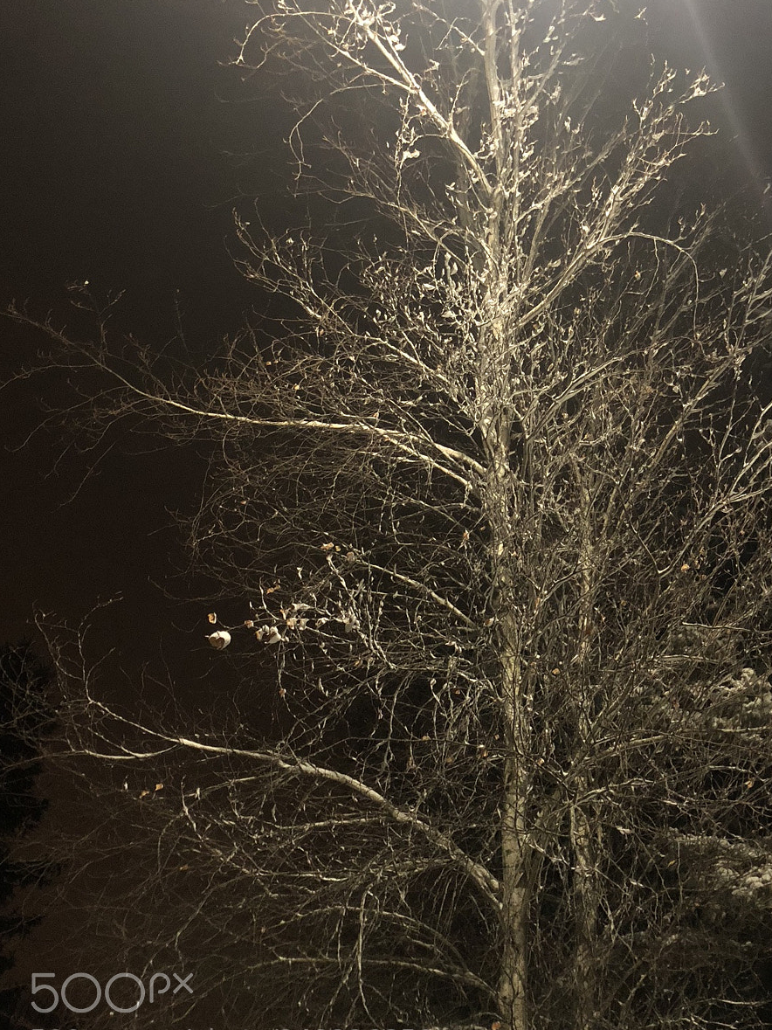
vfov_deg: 48.7
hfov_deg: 37.4
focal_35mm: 38
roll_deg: -14.4
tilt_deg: +42.7
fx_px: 1130
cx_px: 500
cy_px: 409
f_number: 1.8
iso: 100
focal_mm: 4
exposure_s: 1/4
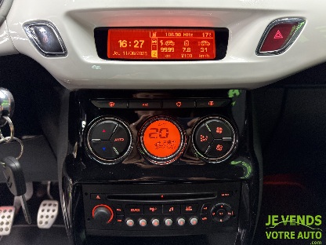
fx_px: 226
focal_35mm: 24
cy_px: 122
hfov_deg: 71.6
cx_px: 163
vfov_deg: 56.8
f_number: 1.78
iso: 400
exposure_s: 1/25
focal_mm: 6.76
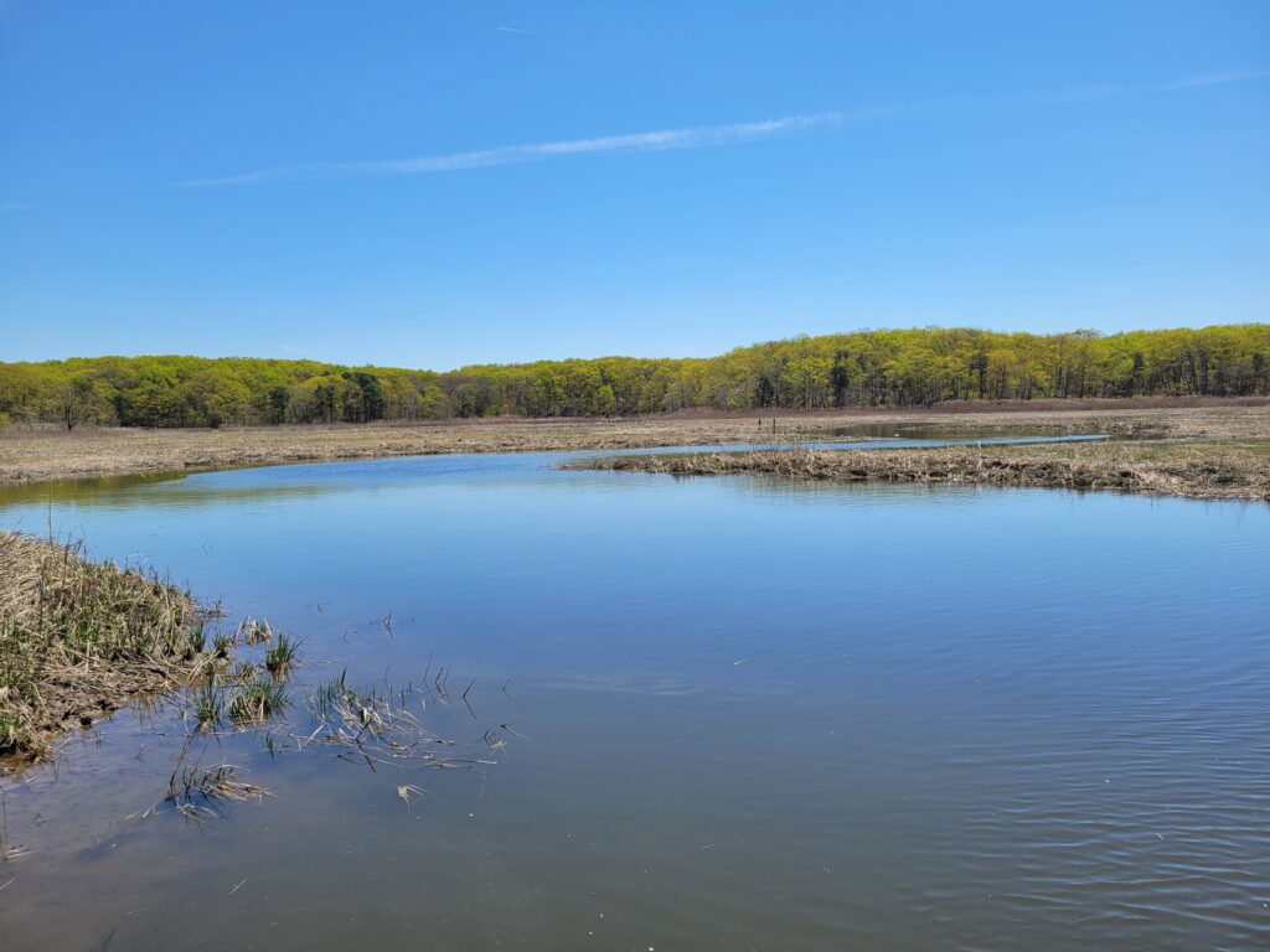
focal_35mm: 26
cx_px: 635
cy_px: 476
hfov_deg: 67.3
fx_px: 954
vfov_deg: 53.1
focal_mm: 5.4
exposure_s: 1/2708
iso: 40
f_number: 1.8
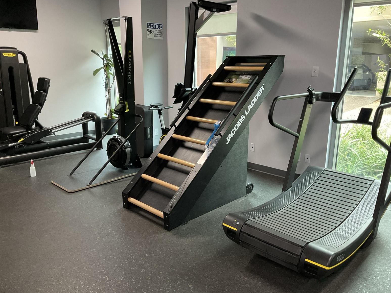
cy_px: 144
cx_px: 190
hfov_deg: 60.0
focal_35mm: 30
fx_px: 339
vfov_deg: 46.8
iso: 125
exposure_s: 1/60
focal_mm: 3
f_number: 1.8
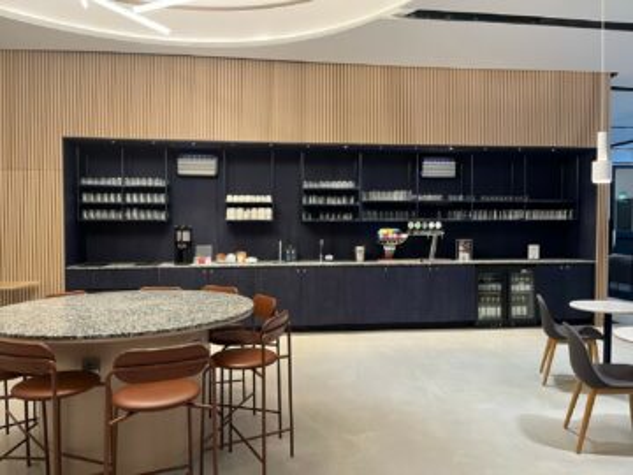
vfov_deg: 53.1
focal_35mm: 26
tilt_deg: -2.4
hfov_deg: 67.3
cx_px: 316
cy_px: 238
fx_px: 475
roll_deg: +0.2
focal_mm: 5.1
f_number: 1.6
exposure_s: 1/59
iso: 160
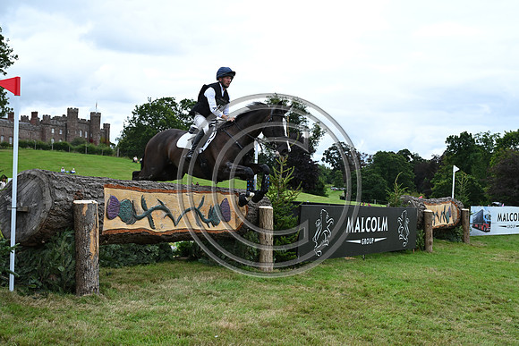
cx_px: 260
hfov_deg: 39.6
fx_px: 721
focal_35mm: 50
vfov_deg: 27.0
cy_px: 173
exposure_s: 1/1250
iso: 720
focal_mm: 50
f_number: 5.6
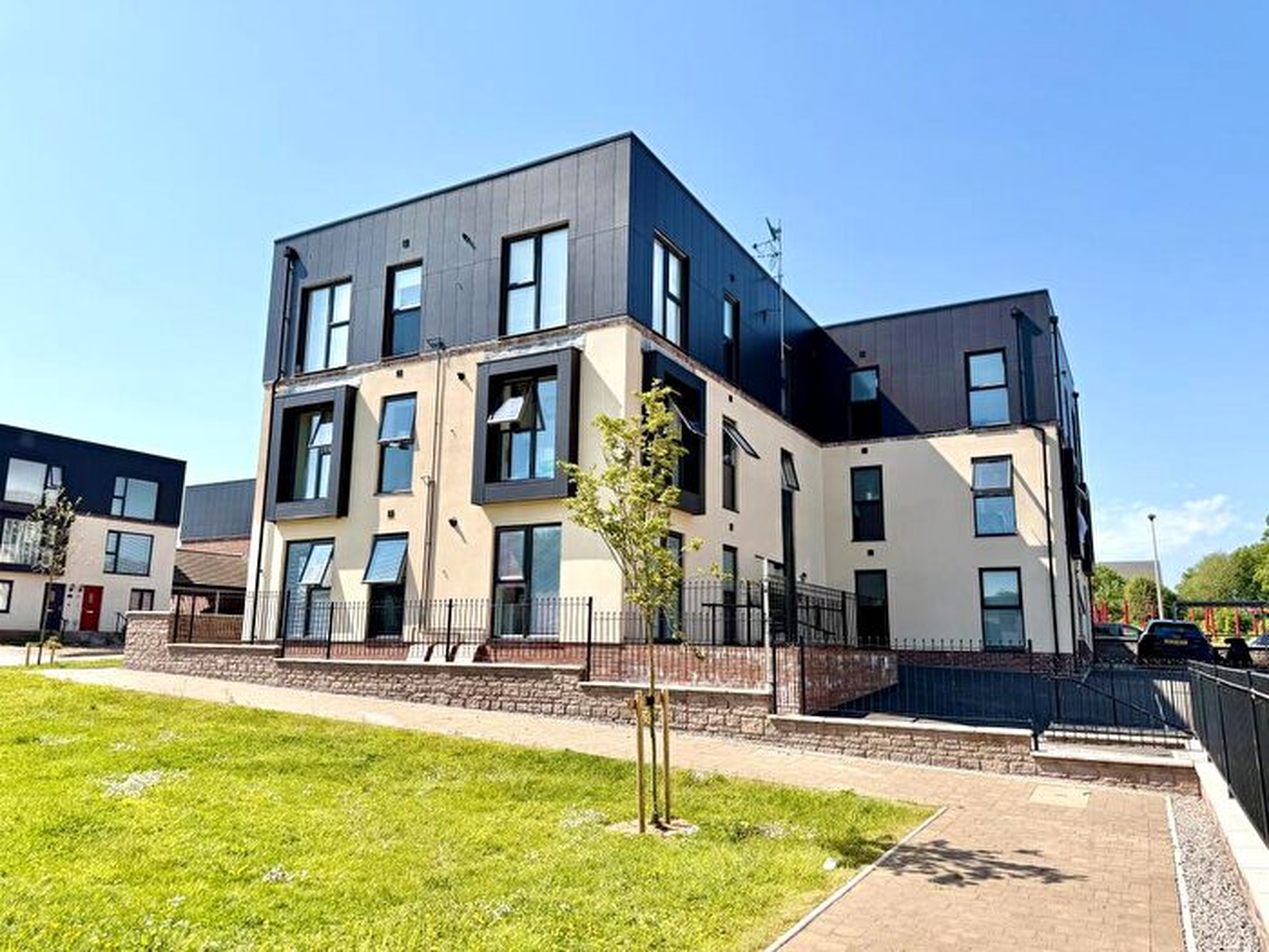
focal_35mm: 24
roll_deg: -0.8
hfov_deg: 71.6
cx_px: 634
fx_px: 880
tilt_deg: +11.2
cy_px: 476
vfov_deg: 56.8
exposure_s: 1/4405
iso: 80
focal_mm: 6.76
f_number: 1.78
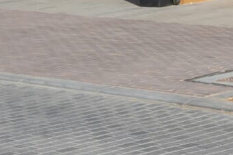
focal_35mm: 95
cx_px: 559
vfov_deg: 11.3
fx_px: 615
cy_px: -247
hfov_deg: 14.3
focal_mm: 17
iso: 250
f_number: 14
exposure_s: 1/200
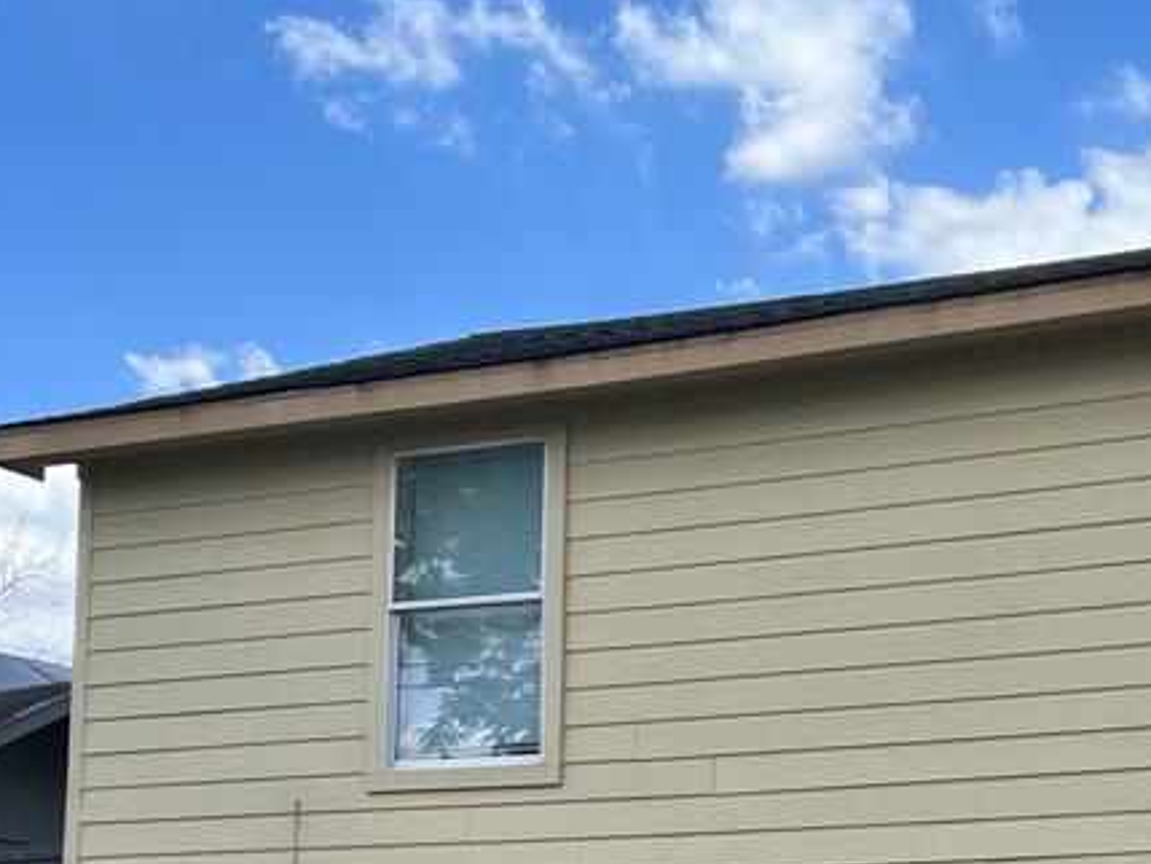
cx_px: 1146
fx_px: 2062
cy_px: 852
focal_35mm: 62
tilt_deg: +5.7
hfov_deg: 29.2
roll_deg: +0.3
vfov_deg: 22.8
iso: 50
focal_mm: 5.7
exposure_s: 1/2915
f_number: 1.5
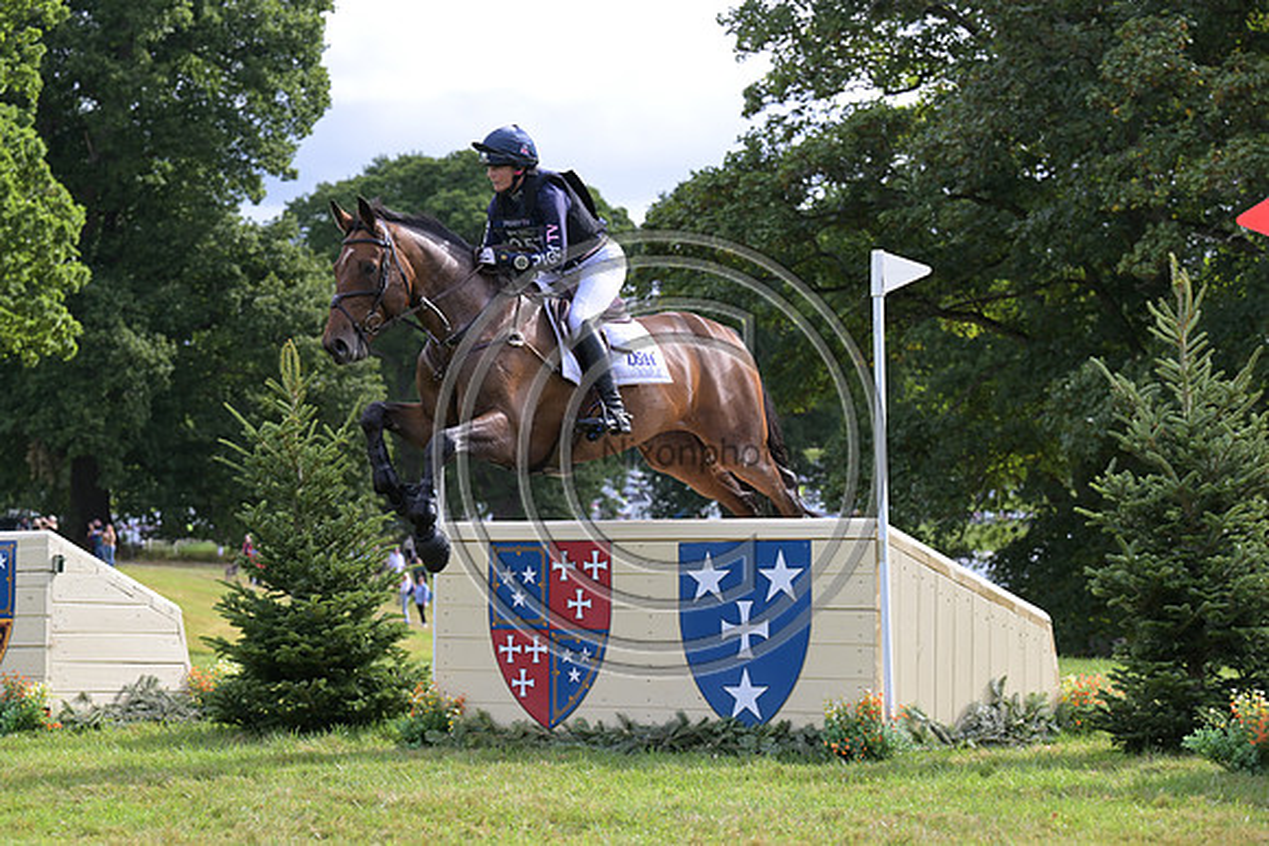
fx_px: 3667
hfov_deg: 19.6
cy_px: 423
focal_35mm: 104
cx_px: 634
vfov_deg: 13.2
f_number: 5.6
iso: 800
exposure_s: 1/1250
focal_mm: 104
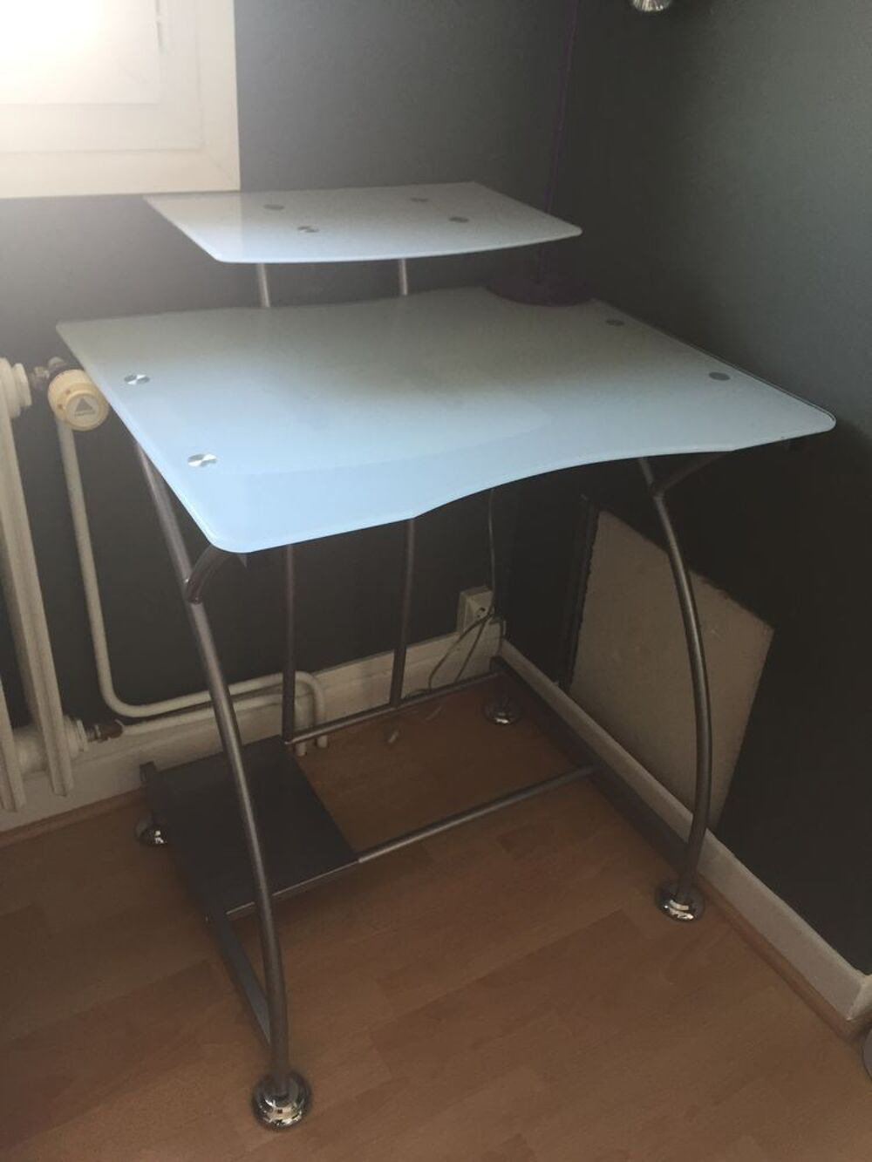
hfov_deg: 48.2
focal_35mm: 29
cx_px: 436
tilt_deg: -31.9
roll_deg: -3.6
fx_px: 974
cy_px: 581
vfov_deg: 61.7
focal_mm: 4.15
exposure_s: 1/33
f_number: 2.2
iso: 100
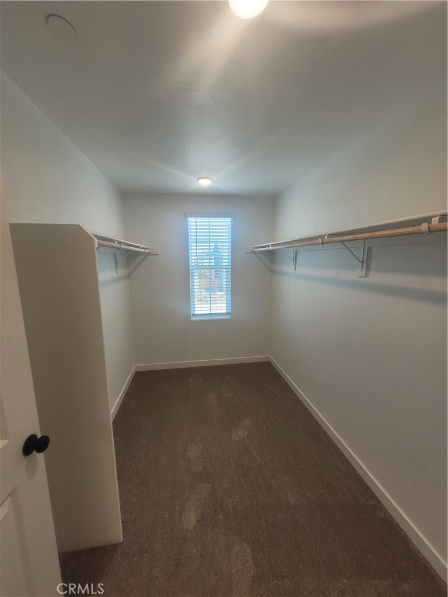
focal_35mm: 13
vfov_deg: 106.2
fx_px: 224
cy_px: 298
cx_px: 224
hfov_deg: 89.9
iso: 64
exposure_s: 1/60
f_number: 2.2
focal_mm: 1.74
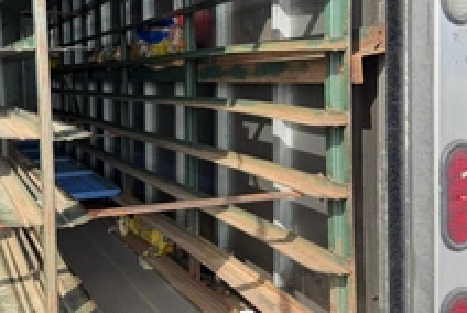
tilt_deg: -0.8
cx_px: 200
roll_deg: +0.5
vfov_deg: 28.6
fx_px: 611
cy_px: 115
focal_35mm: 47
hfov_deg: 41.8
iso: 80
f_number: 1.78
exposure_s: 1/931
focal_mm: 6.76
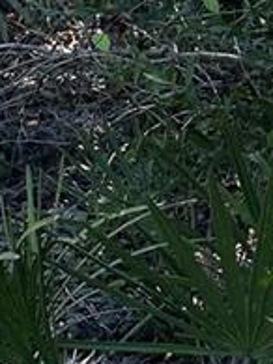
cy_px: -435
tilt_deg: -1.7
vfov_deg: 11.6
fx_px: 1558
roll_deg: +0.2
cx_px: -180
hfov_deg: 9.6
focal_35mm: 148
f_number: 1.78
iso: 80
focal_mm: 6.86
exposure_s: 1/1412
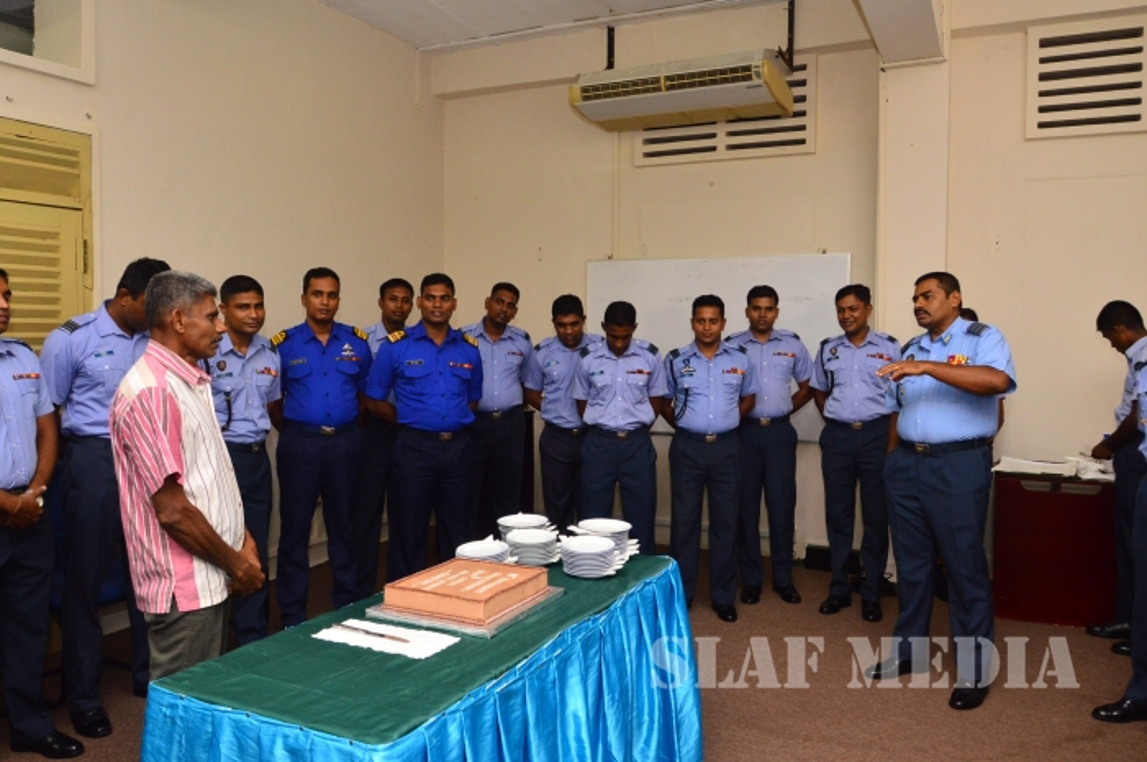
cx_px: 574
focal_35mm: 27
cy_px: 381
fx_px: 859
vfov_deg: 47.8
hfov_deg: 67.4
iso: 800
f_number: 7.1
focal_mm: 18
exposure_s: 1/125
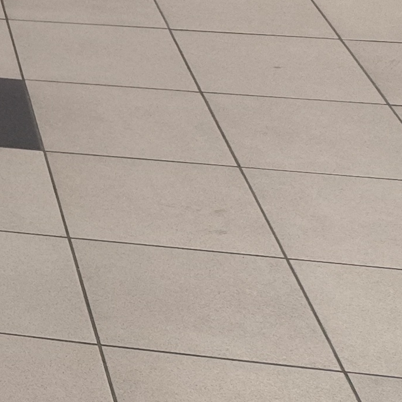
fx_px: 1590
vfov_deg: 13.6
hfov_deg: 10.8
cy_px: -195
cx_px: -724
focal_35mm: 121
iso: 500
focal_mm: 6.19
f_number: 1.65
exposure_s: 1/100
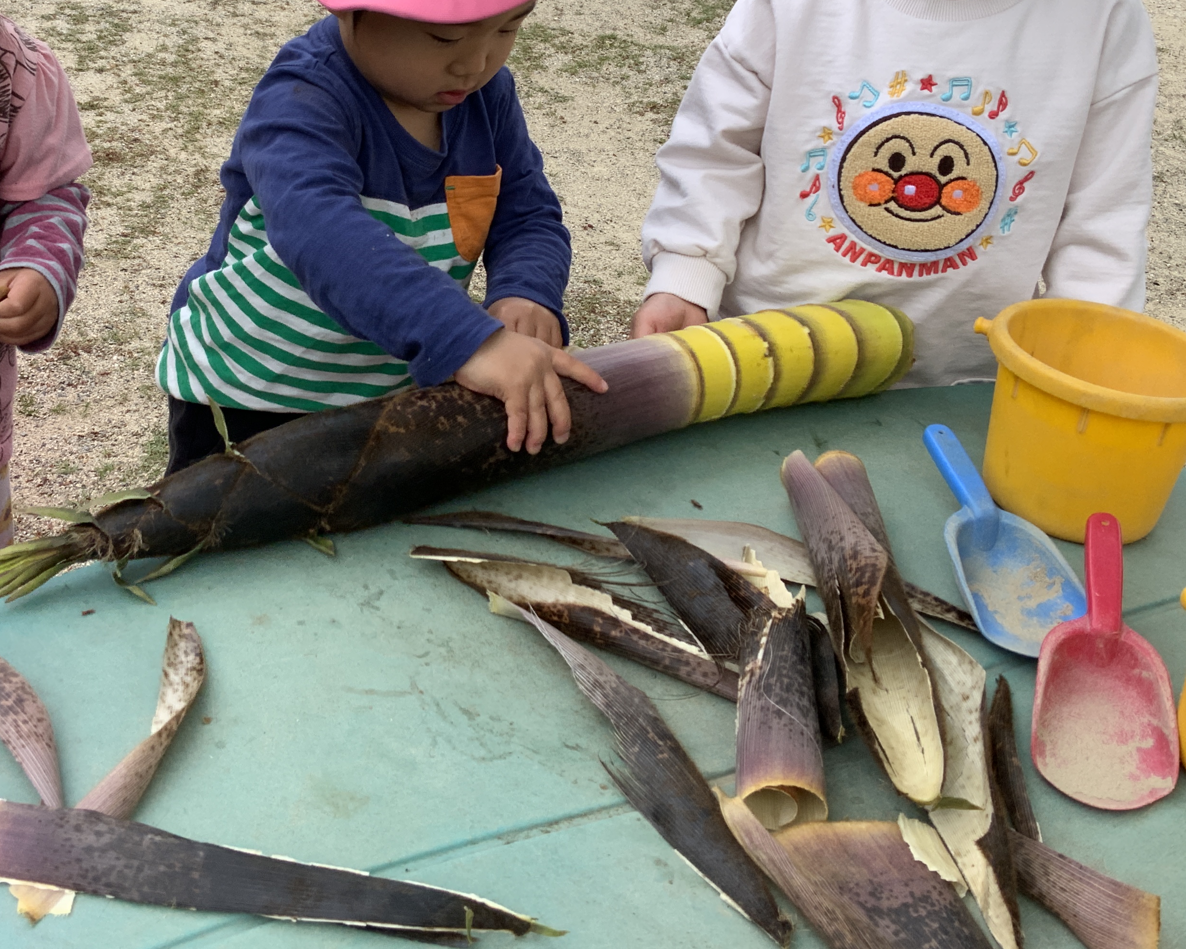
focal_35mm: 46
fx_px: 1615
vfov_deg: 32.2
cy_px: 258
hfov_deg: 40.1
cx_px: 448
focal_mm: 3
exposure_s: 1/309
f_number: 1.8
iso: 16
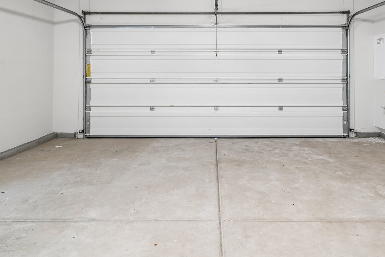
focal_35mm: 25
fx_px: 267
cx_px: 221
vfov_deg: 50.2
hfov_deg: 71.1
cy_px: 82
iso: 400
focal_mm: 16
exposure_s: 1/4
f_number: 9
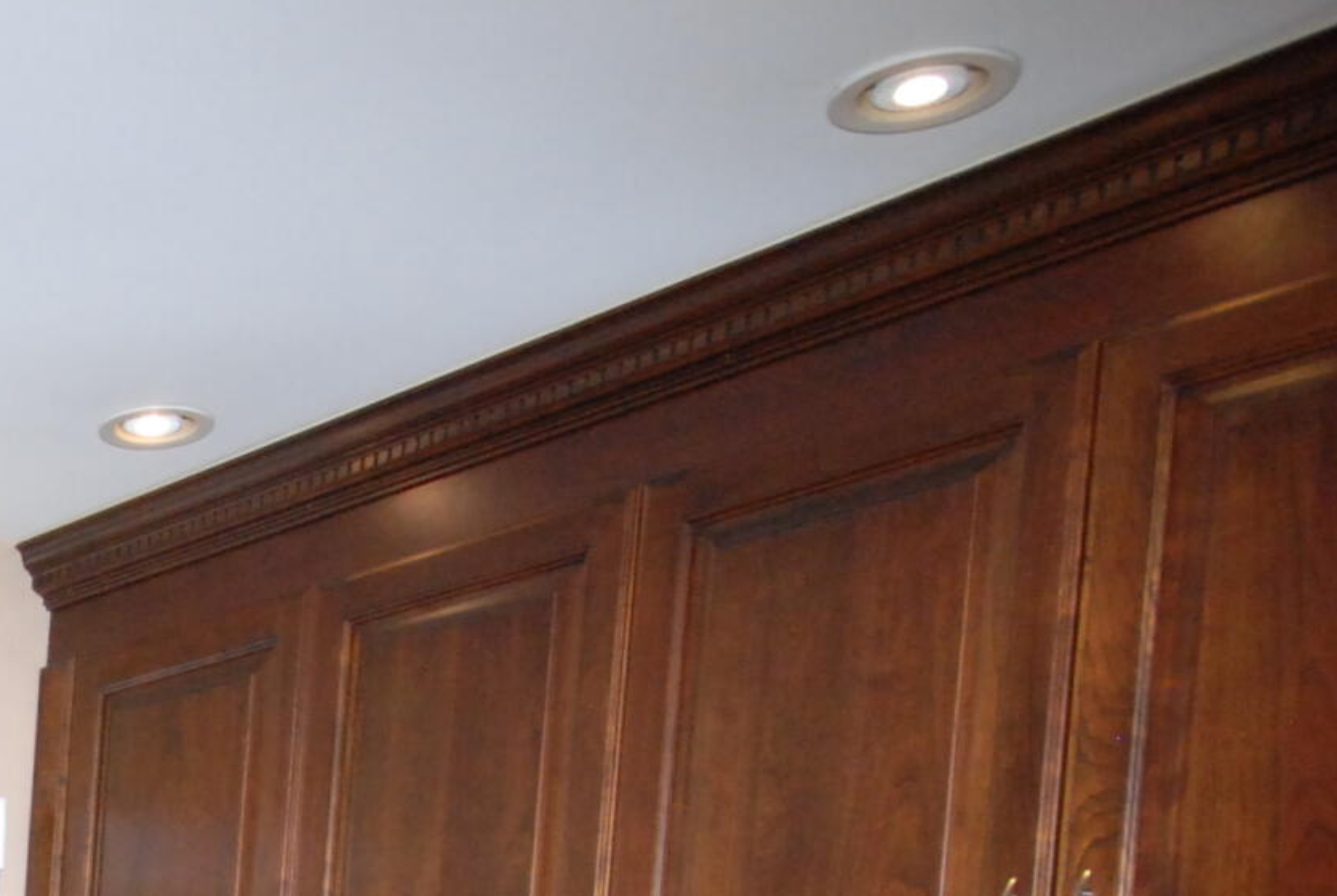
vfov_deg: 19.4
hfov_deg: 25.1
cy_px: 1322
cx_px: -638
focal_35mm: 62
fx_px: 2302
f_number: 7.1
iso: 1000
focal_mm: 11.5
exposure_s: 1/60
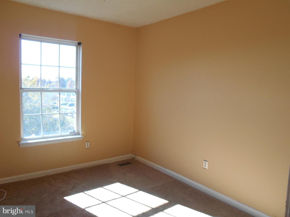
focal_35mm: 26
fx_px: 218
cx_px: 145
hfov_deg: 67.3
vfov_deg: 53.1
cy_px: 108
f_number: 3.2
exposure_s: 1/80
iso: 80
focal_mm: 4.6
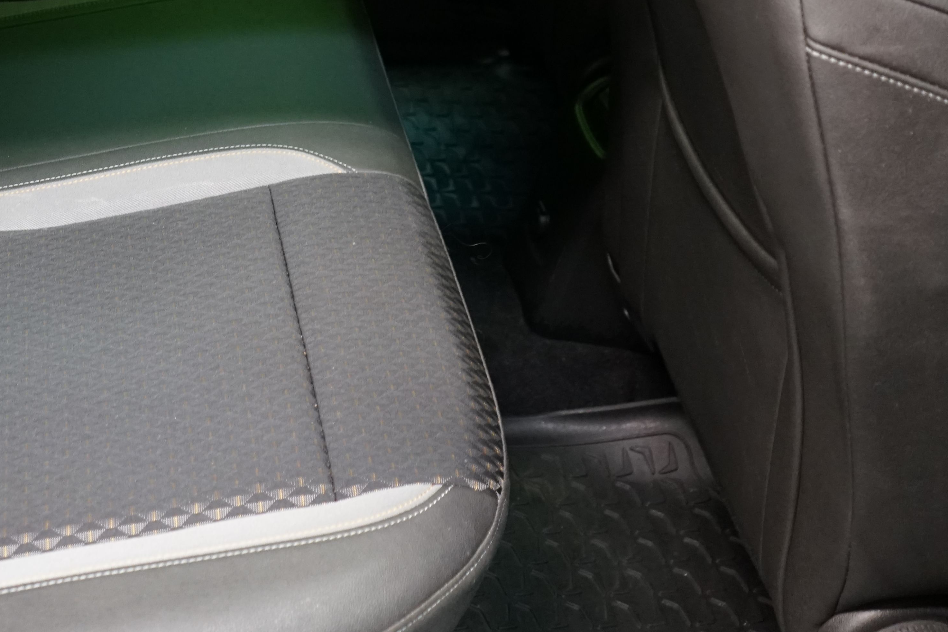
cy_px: 4
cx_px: 262
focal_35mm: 57
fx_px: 1501
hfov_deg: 34.5
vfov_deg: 22.9
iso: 2000
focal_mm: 28
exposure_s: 1/30
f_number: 3.5
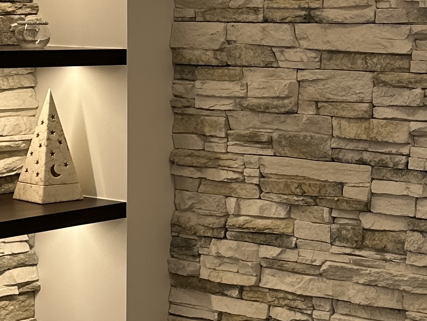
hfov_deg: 19.2
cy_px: 142
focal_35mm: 102
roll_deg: -0.2
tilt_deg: -5.2
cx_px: 295
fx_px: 1258
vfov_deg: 14.5
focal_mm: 6.86
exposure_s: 1/120
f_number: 1.78
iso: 100
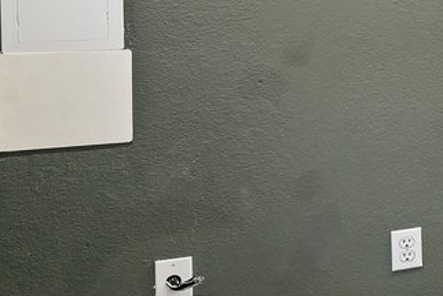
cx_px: 1224
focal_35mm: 89
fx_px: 1096
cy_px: -35
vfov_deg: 15.0
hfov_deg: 12.7
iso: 400
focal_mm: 14
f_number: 8
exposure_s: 1/10
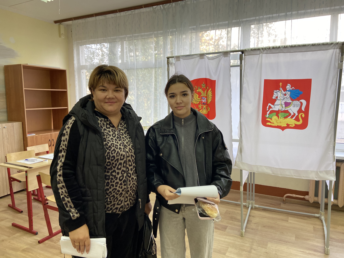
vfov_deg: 53.1
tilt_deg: -6.2
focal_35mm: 26
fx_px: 258
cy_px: 129
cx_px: 172
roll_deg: +0.0
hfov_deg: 67.3
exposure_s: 1/100
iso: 100
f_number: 1.8
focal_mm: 4.25
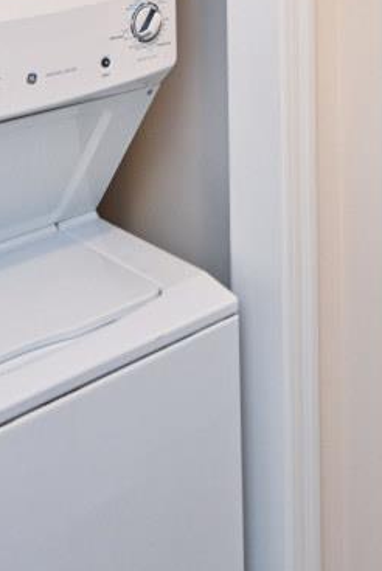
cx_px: 252
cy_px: -147
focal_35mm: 57
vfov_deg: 29.2
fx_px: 905
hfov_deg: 23.7
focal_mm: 14
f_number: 4
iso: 220
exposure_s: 1/60
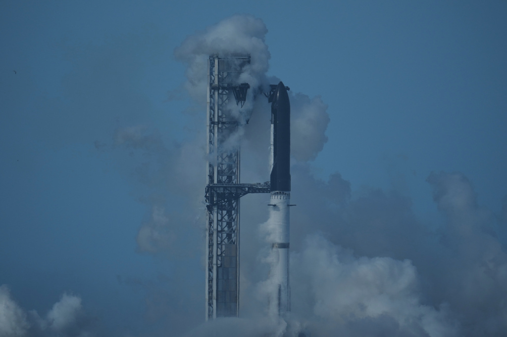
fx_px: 12670
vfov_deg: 1.5
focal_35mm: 900
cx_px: 254
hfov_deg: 2.3
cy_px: 168
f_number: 4
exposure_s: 1/4000
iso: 250
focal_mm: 600
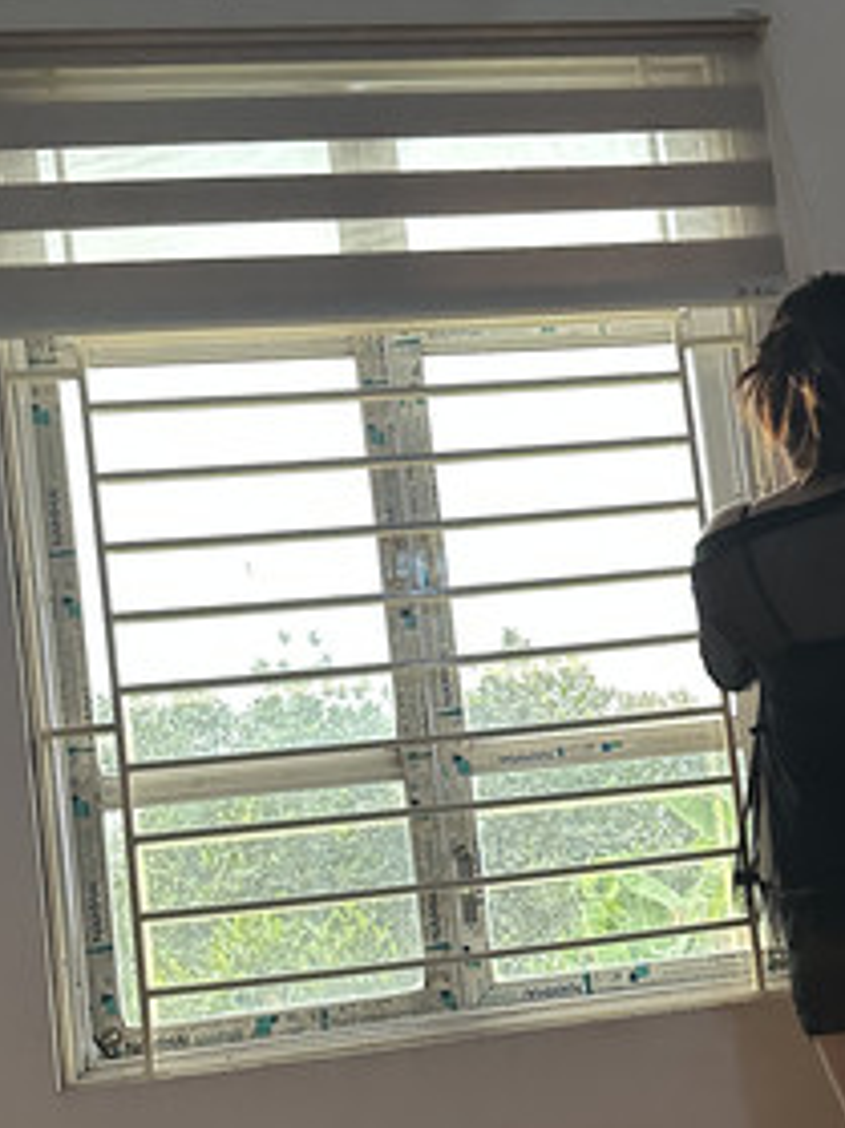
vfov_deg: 34.5
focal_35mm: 55
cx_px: 663
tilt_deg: +6.7
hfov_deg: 26.1
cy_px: 788
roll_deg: +7.4
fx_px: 1791
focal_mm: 6.86
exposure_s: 1/50
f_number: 1.78
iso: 640
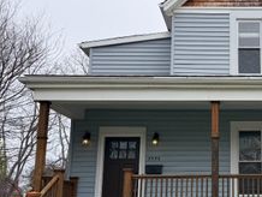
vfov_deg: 26.5
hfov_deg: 33.1
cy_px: 127
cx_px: 237
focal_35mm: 55
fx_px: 417
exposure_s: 1/3584
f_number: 1.78
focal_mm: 6.76
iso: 100
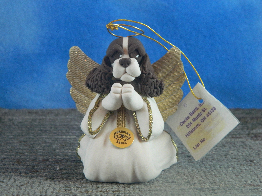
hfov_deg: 23.3
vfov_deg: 17.6
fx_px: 636
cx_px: 131
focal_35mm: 84
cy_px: 98
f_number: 4.2
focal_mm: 15.1
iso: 400
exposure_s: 1/30
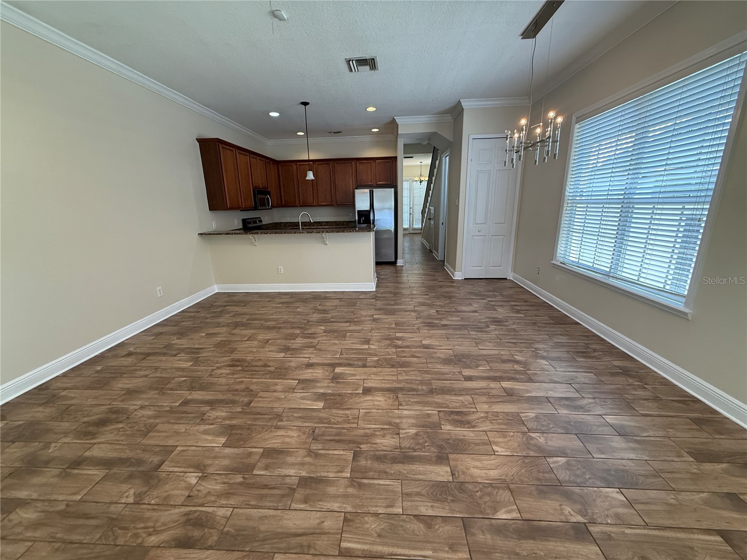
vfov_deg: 85.7
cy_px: 280
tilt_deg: -13.9
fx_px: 302
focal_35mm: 14
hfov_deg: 102.1
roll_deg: +1.2
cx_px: 374
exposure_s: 1/120
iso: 250
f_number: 2.2
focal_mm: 2.22
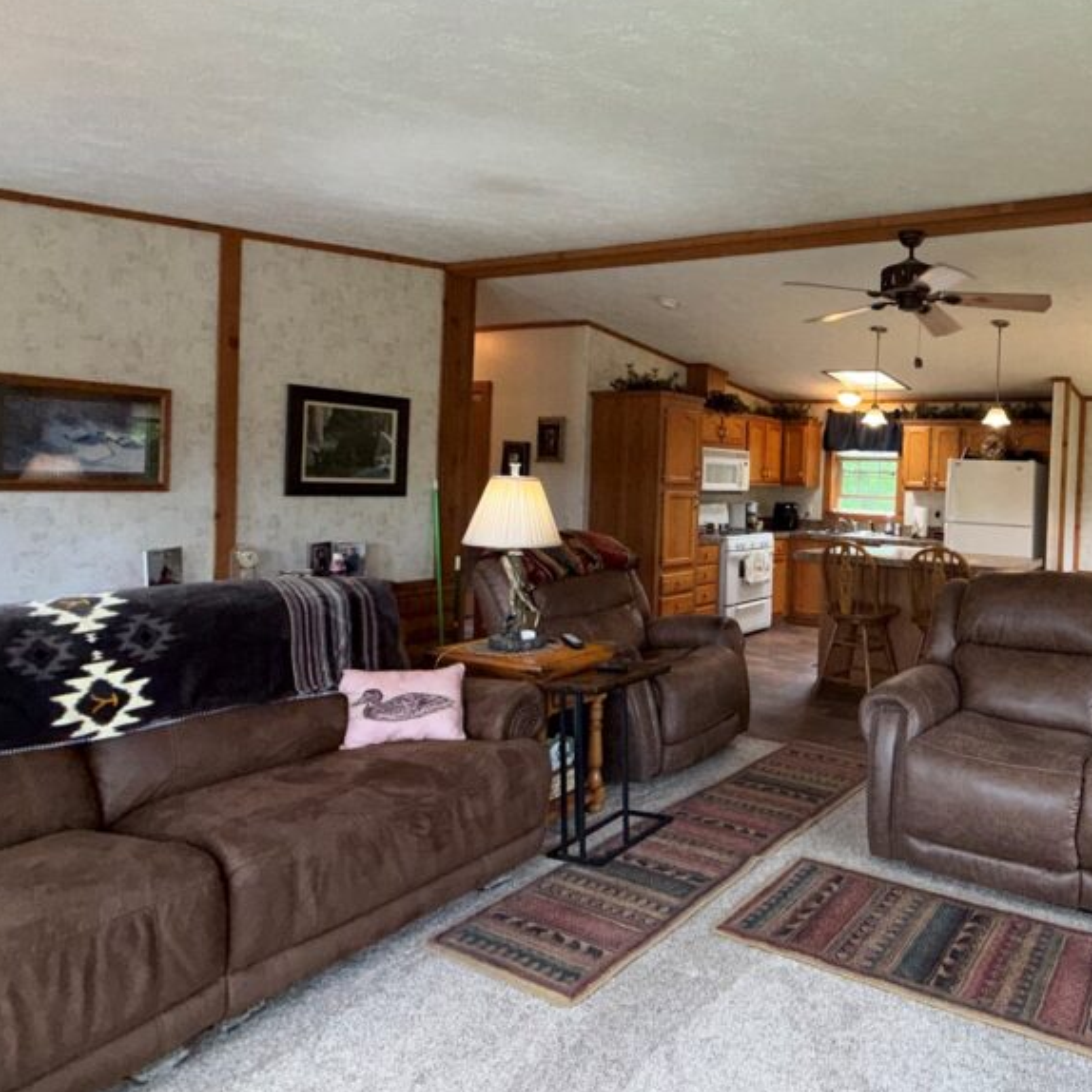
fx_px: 821
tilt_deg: -0.5
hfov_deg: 62.4
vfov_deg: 67.1
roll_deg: -2.2
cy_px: 493
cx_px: 851
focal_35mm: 23
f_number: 2.2
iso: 125
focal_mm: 2.22
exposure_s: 1/120
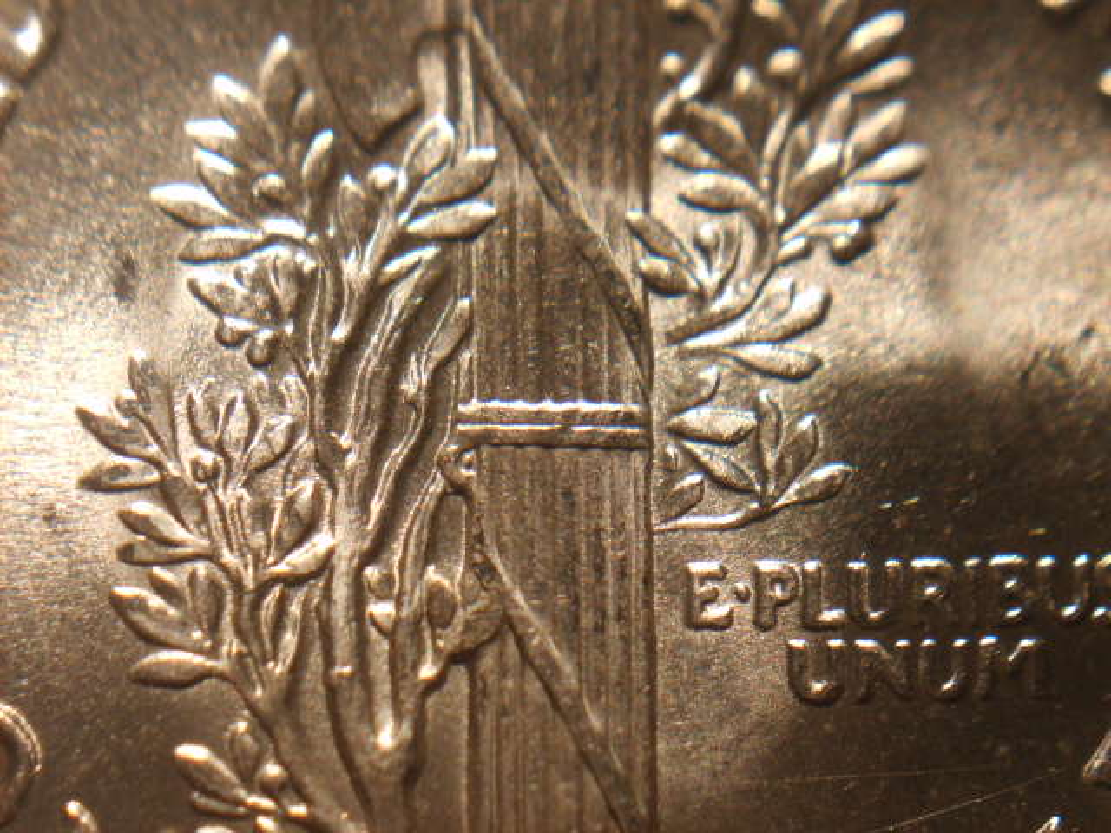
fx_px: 3370
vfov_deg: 14.1
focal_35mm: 105
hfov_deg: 18.7
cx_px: 556
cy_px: 416
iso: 50
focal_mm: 17.4
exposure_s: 1/125
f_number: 4.9
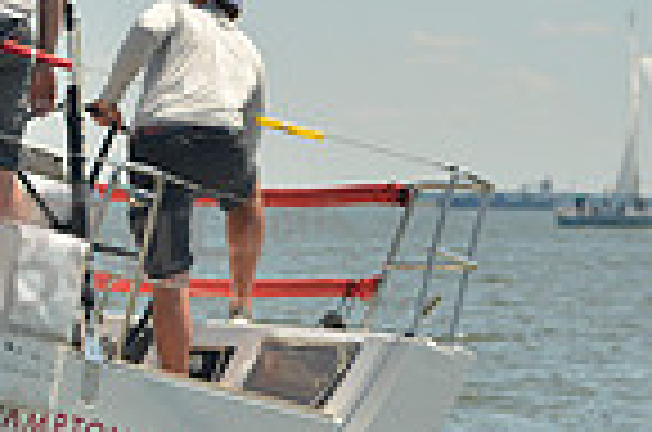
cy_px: 106
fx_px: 5078
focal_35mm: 281
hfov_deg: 7.1
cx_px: -522
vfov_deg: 4.9
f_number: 3.2
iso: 200
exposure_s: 1/1250
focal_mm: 70
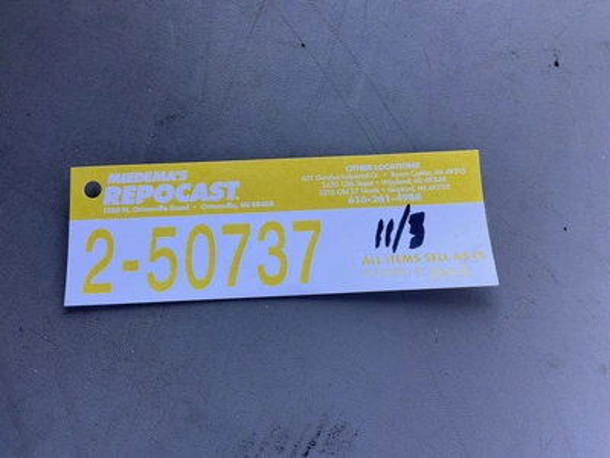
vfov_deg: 48.2
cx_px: 305
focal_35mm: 29
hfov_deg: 61.7
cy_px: 229
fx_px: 511
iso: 20
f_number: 1.8
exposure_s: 1/145
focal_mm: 3
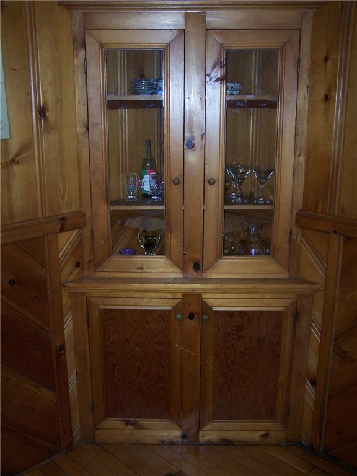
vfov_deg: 49.0
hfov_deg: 37.7
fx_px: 523
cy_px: 238
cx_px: 178
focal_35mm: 38
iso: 140
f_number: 2.8
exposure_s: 1/60
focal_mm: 6.3
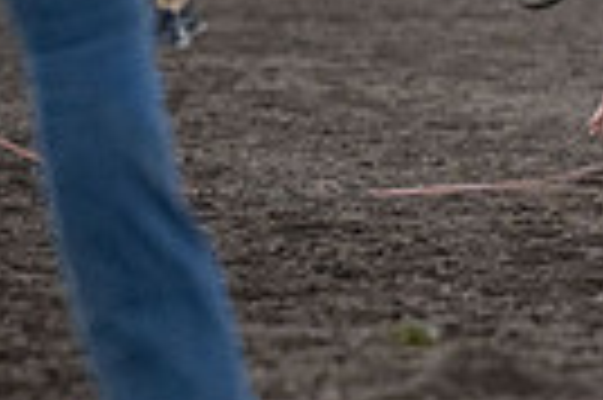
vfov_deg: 2.3
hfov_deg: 3.4
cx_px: 1078
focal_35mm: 603
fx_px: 10088
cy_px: 143
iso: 1600
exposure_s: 1/800
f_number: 2.8
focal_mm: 120
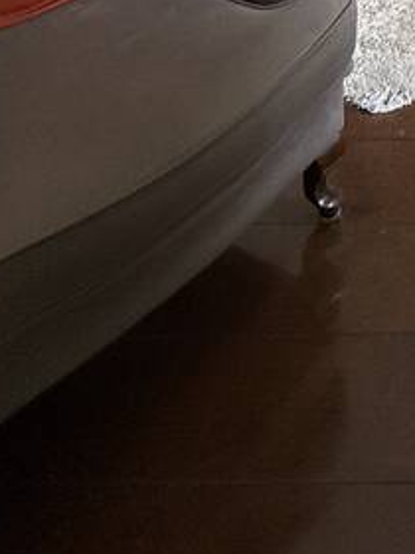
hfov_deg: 24.0
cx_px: 526
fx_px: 863
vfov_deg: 20.9
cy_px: -487
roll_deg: -1.7
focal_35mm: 54
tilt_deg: -0.4
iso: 160
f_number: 2.2
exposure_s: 1/120
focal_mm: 2.22
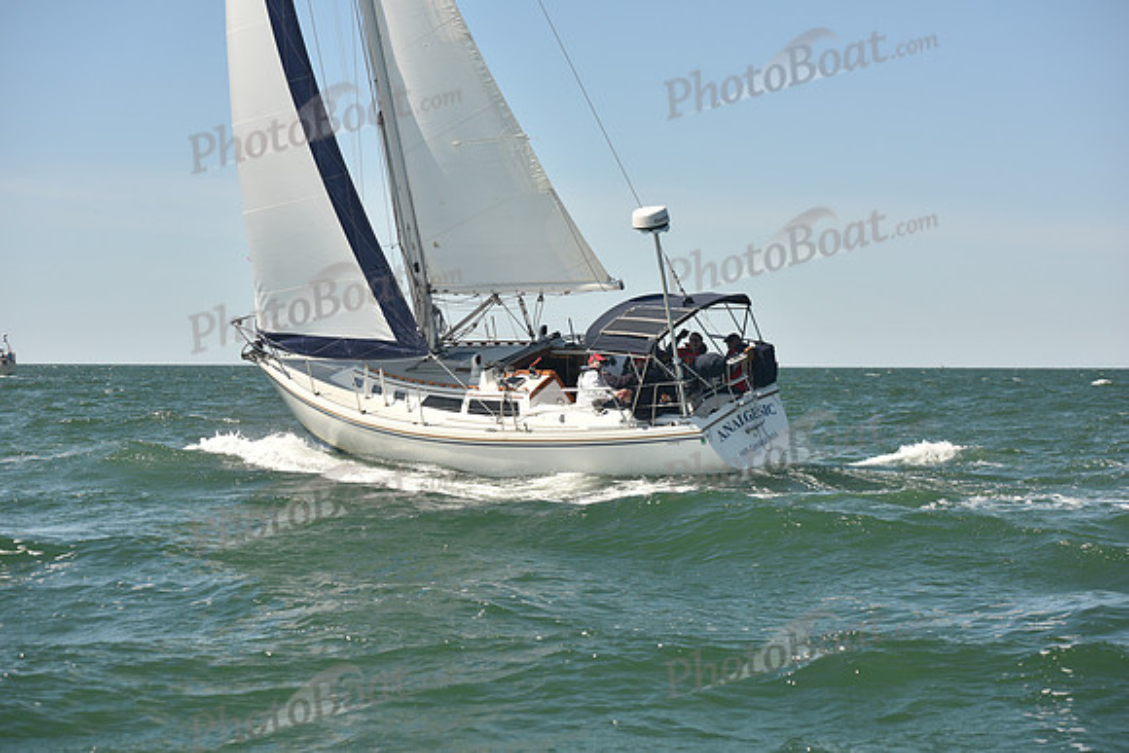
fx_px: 2572
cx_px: 564
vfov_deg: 16.7
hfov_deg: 24.8
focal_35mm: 82
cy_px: 376
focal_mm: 82
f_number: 5
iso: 250
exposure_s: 1/800
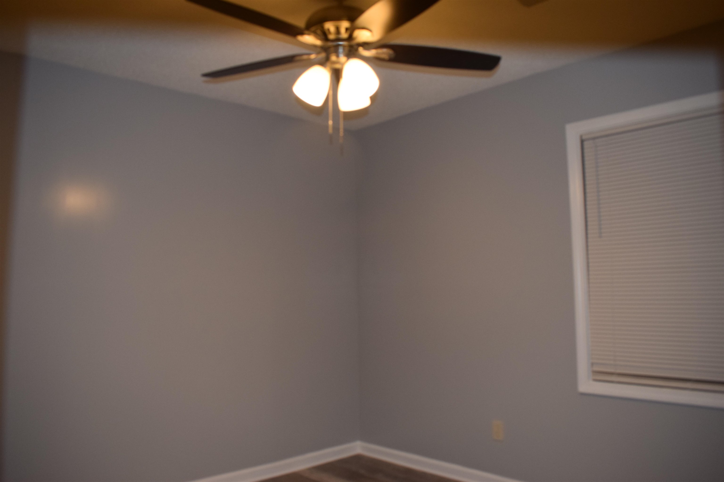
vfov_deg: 47.9
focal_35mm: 27
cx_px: 362
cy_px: 241
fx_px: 543
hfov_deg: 67.4
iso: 800
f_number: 5.6
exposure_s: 1/125
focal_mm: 18
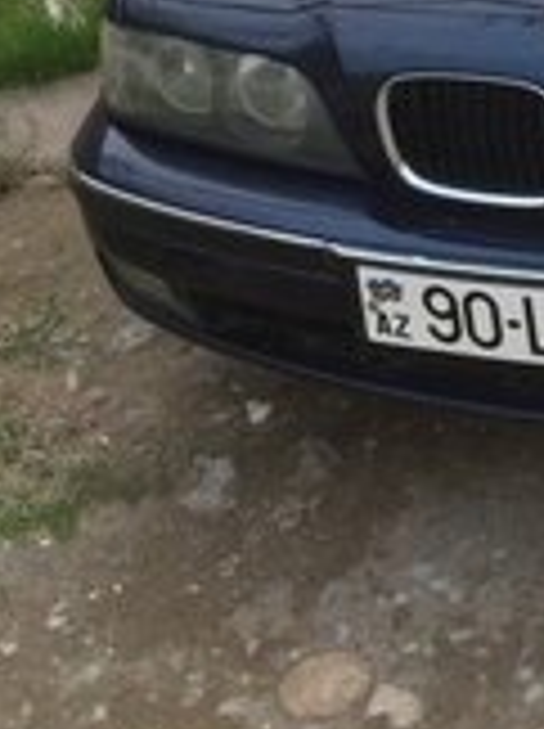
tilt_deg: -13.6
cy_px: -252
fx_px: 1870
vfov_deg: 20.0
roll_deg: +4.4
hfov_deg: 15.6
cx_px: 746
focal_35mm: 89
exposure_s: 1/33
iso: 64
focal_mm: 4.15
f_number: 2.2
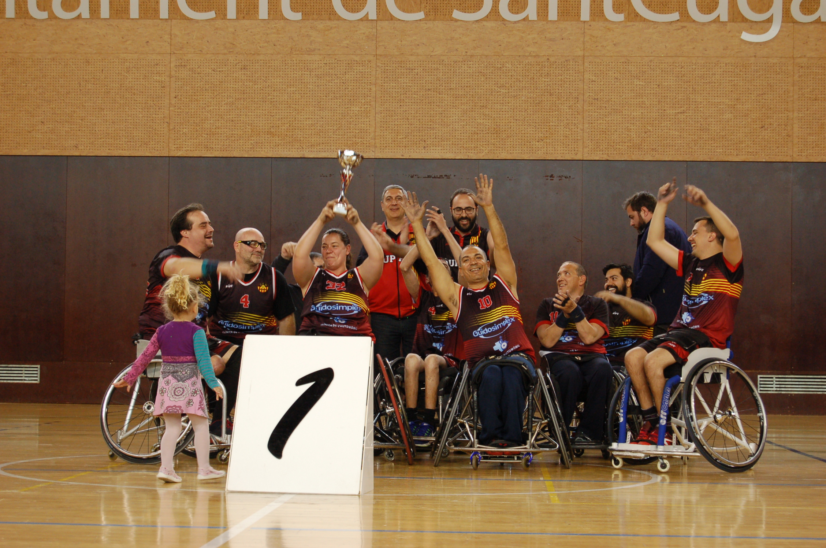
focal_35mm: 82
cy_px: 274
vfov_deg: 16.5
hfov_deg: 24.7
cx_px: 413
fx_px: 1890
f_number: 5.6
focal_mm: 55
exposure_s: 1/100
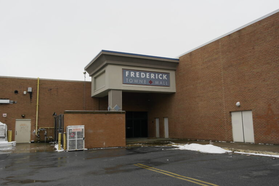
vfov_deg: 43.6
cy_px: 93
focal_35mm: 30
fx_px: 232
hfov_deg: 61.9
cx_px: 140
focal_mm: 20
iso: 200
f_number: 5.6
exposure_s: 1/400
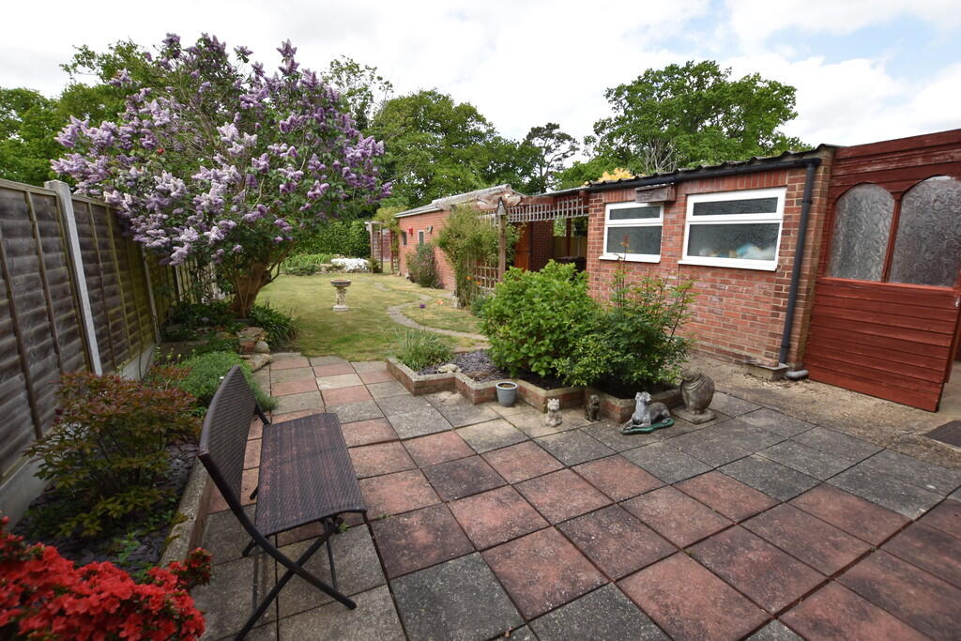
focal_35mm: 15
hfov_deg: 100.4
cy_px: 320
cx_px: 480
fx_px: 400
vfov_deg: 77.3
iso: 100
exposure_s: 1/160
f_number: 6.3
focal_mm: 10
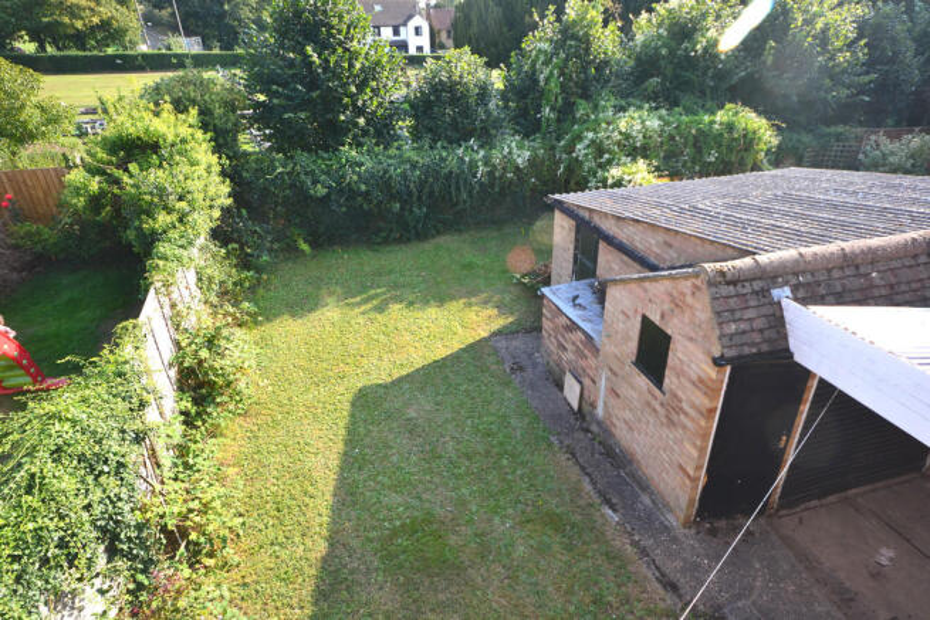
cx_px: 465
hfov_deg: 81.2
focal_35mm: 21
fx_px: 543
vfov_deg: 59.5
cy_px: 310
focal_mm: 14
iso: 400
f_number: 9
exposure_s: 1/125
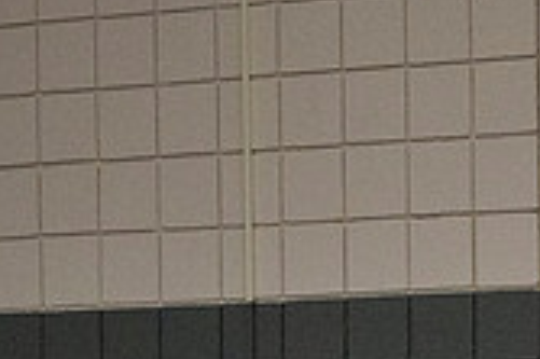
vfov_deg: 5.6
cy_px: 606
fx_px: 3641
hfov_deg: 8.5
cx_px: 462
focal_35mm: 243
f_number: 4
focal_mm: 70
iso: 10000
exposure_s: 1/500
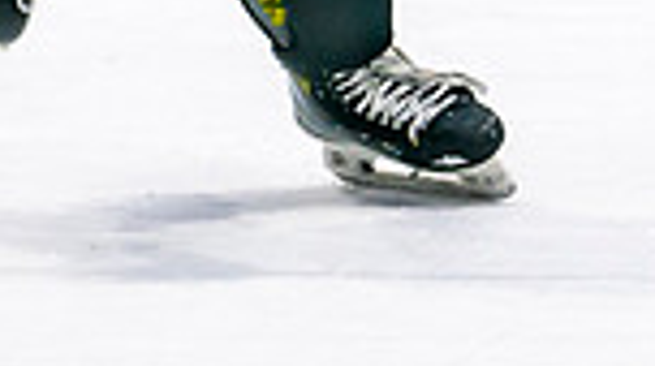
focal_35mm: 796
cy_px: -438
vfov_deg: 1.5
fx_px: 13806
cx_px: 298
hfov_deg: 2.7
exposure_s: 1/640
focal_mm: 100
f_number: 2.8
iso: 400
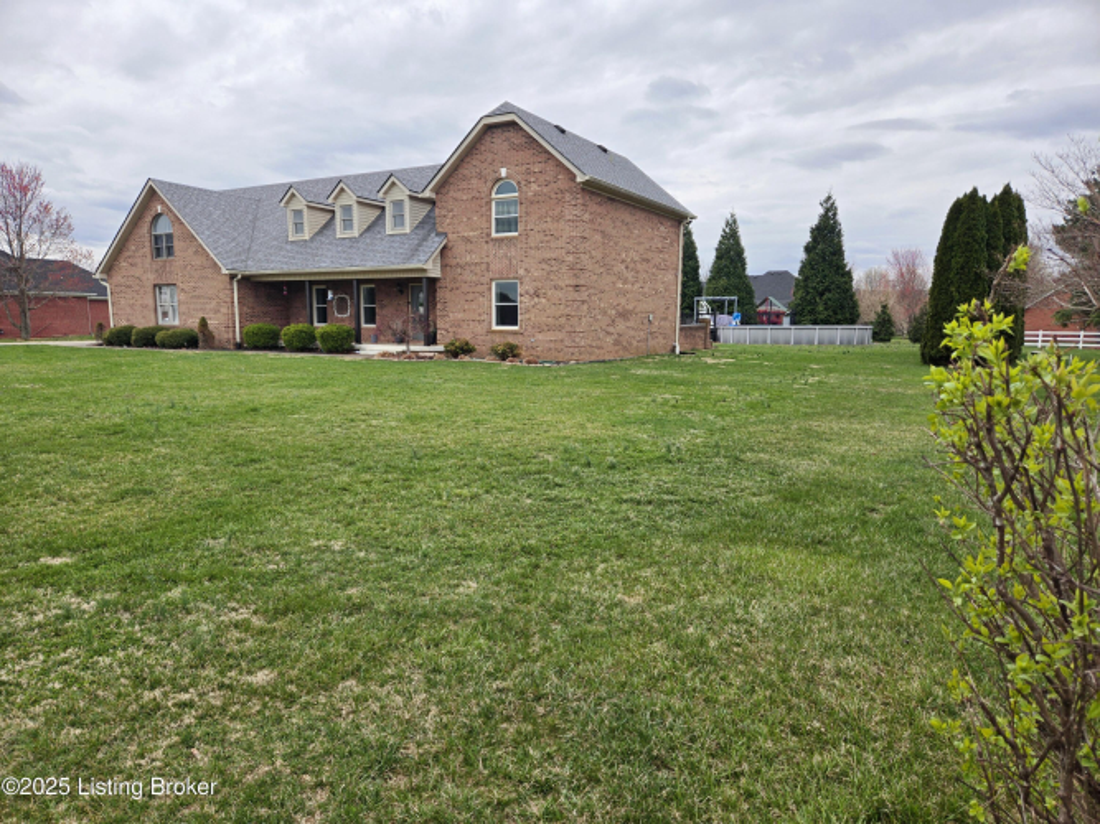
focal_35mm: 23
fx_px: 731
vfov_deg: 58.9
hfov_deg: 73.9
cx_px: 550
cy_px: 412
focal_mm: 5.4
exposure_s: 1/1429
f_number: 1.8
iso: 25
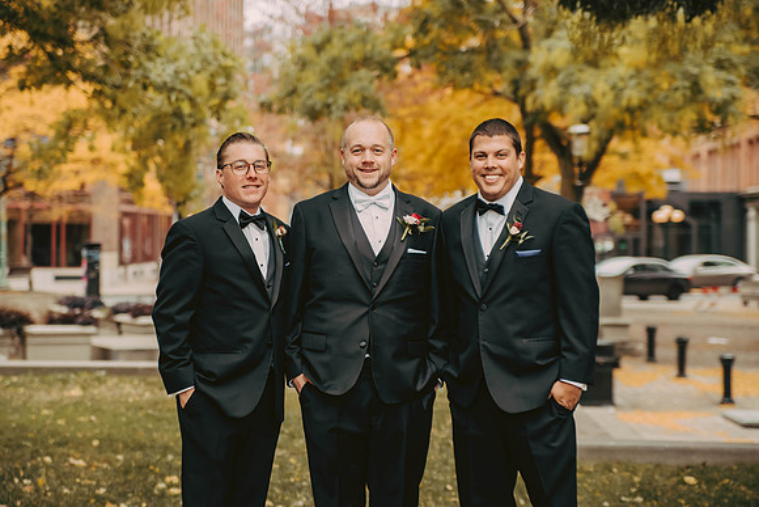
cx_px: 361
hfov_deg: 25.3
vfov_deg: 17.1
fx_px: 1688
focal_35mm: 80
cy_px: 236
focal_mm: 75
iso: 1250
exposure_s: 1/640
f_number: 3.2
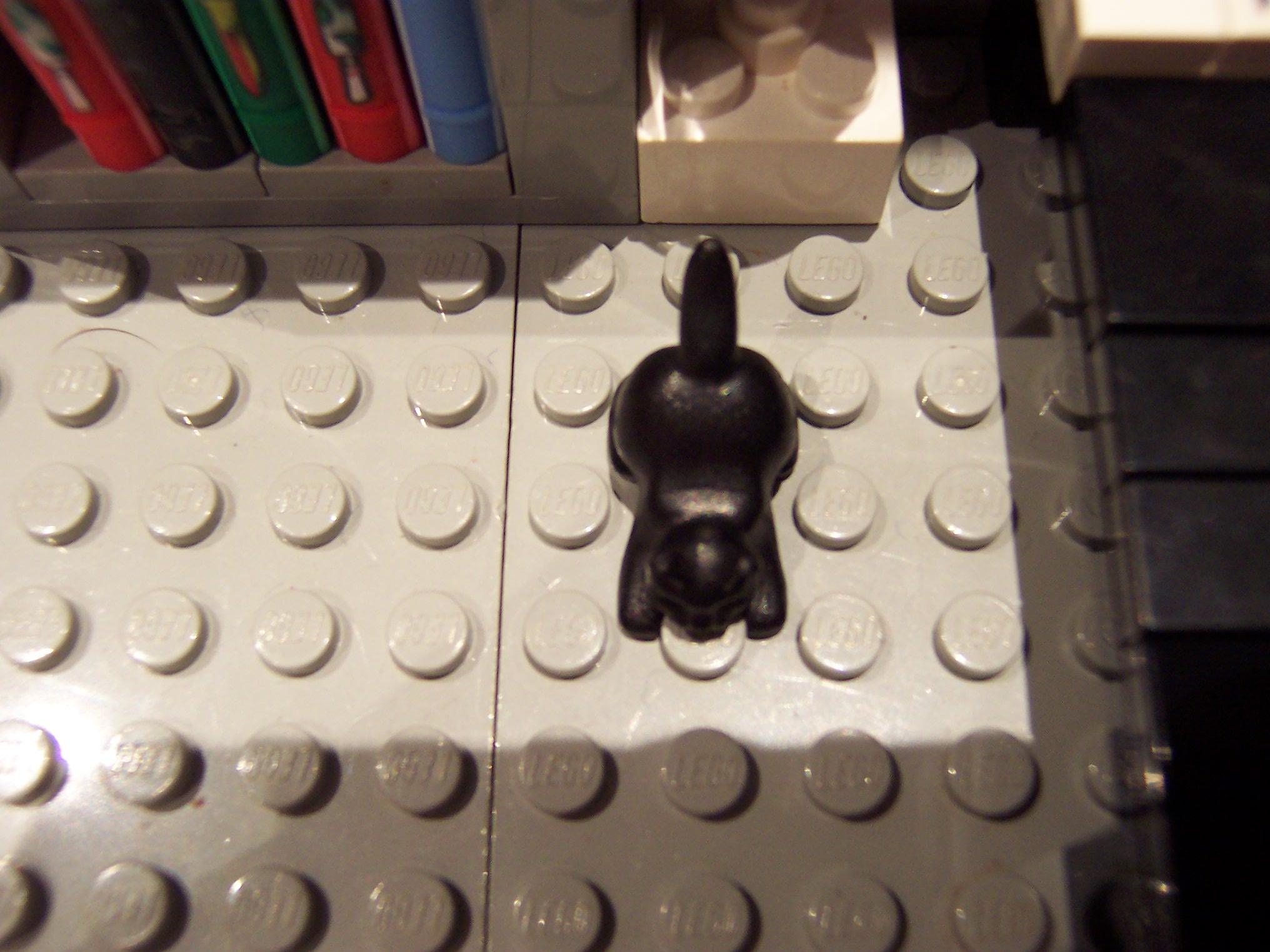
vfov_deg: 39.7
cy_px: 476
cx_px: 635
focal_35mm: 36
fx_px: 1321
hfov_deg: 51.4
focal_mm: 5.6
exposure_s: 1/10
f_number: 2.8
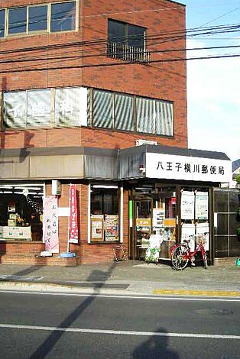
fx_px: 519
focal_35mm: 52
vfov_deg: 38.2
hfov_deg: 26.0
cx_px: 114
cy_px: 180
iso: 50
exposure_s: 1/174
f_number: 3.2
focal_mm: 7.9
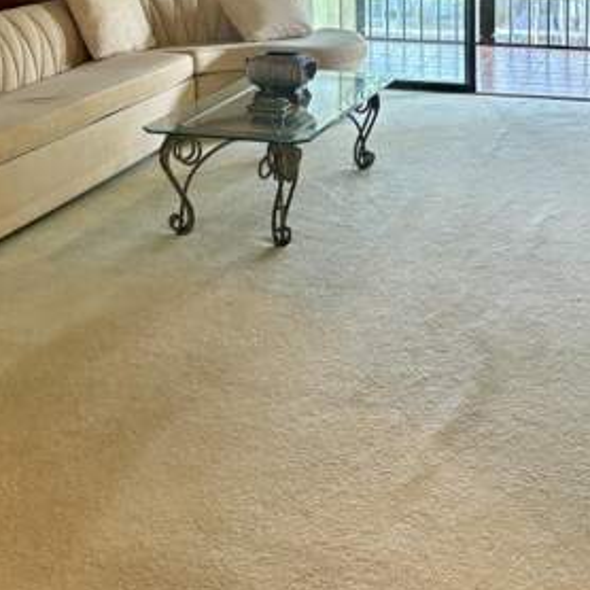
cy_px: -11
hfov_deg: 32.2
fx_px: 1022
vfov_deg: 29.8
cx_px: 323
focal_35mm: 53
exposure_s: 1/60
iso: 250
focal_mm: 5.96
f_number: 1.6
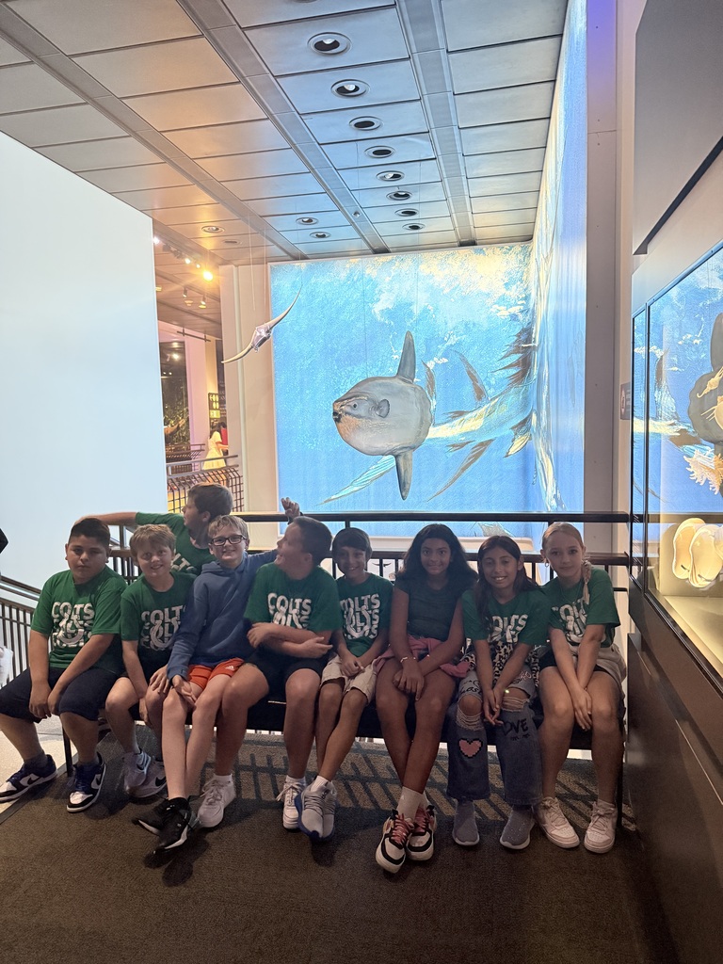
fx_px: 668
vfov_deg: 71.6
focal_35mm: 24
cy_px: 482
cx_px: 362
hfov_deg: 56.8
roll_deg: +1.6
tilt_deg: -4.8
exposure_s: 1/59
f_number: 1.78
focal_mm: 6.76
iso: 800
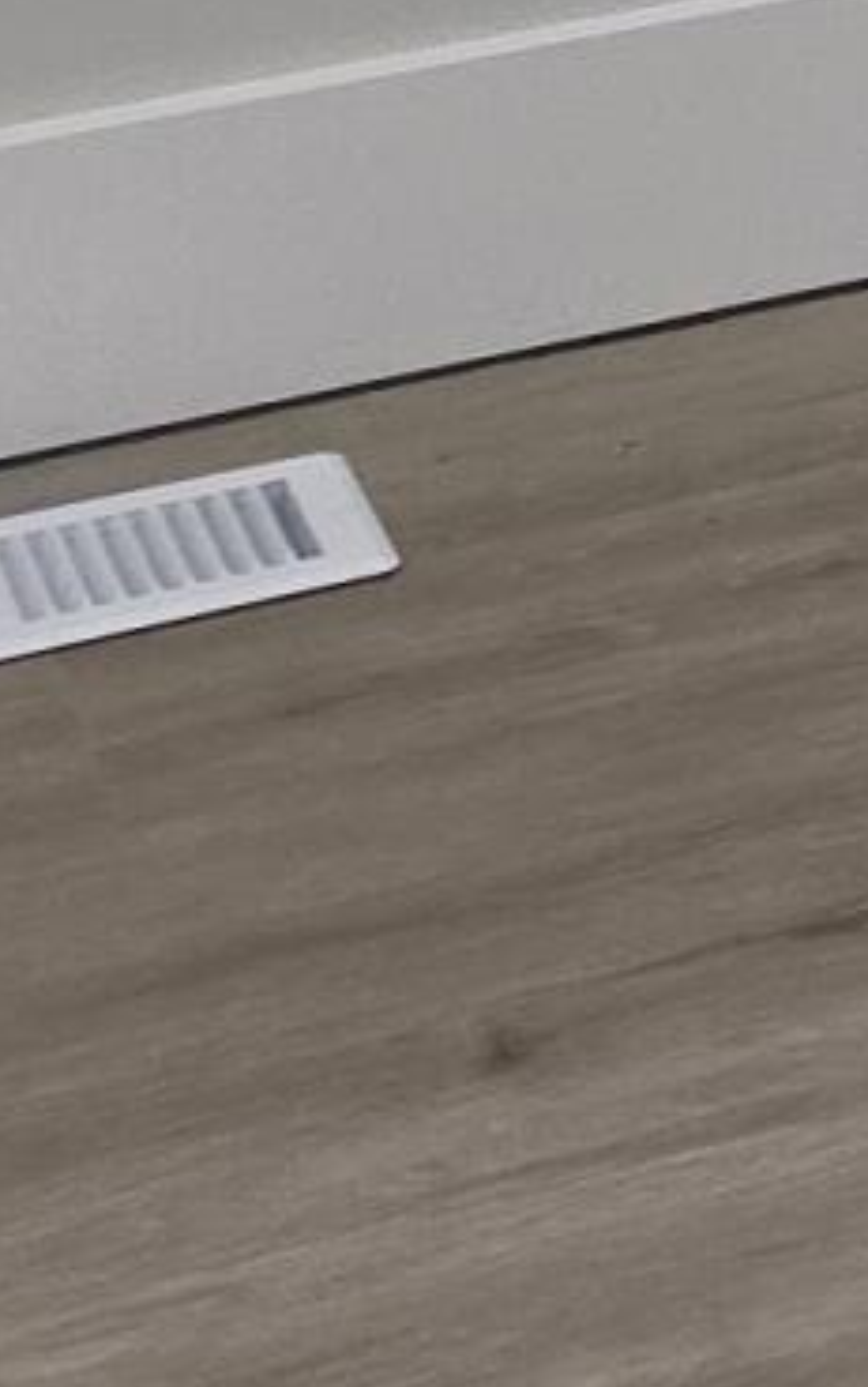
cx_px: 4118
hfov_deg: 5.3
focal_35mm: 198
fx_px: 7485
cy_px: -2834
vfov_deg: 8.7
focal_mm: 6.5
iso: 160
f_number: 1.4
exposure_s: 1/120
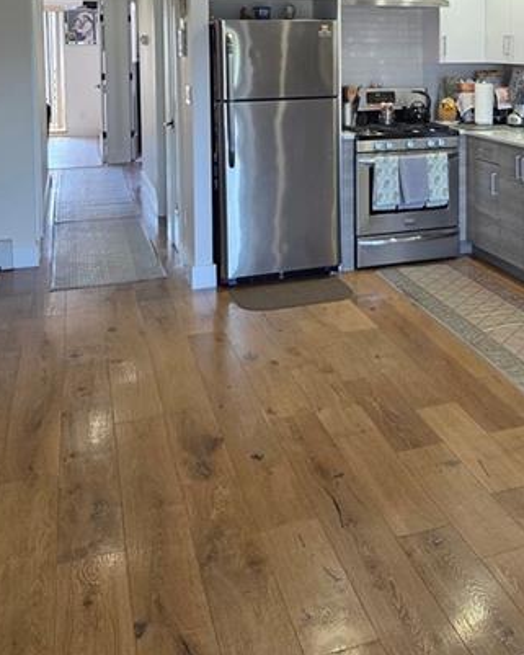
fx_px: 833
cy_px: 109
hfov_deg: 33.8
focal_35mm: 43
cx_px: 423
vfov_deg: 40.7
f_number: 1.8
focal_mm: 5.4
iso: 160
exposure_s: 1/120
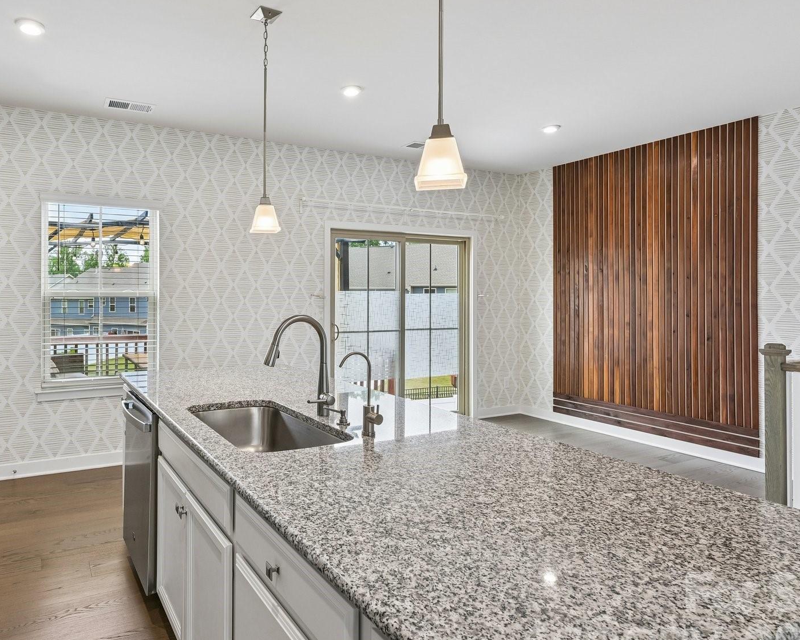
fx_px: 537
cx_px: 282
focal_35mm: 23
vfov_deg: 61.5
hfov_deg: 71.7
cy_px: 294
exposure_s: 1/15
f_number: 8
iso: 100
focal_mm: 16.5
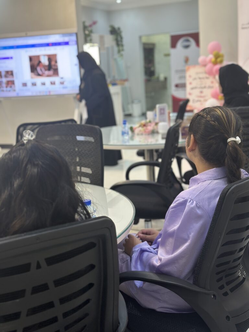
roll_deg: +3.7
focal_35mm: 48
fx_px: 460
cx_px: 124
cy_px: 166
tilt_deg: -10.8
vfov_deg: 39.7
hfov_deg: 30.3
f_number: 1.78
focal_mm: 6.86
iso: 100
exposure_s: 1/50
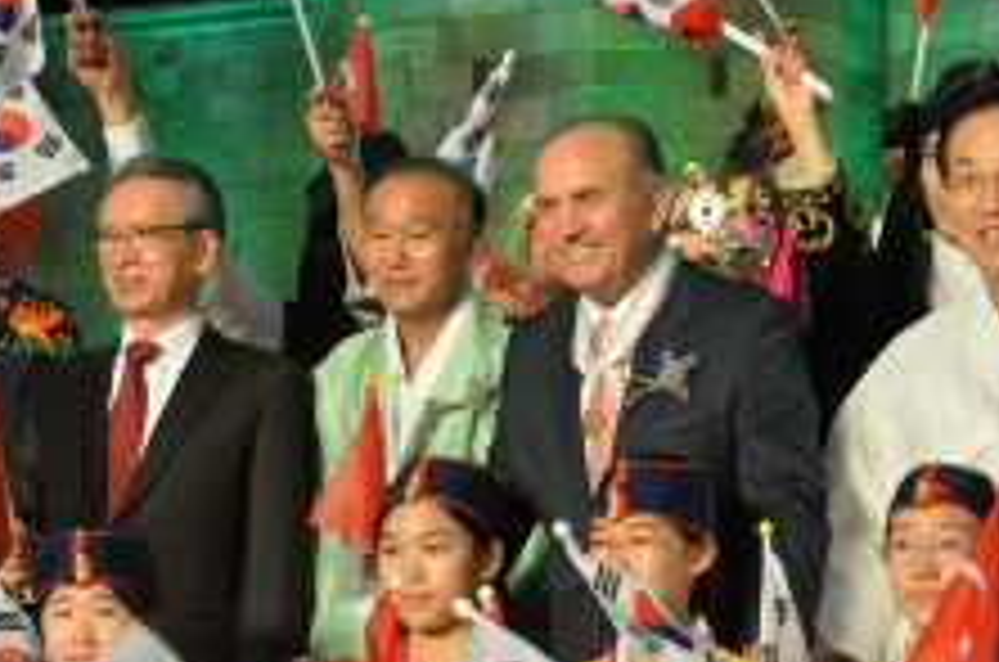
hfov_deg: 13.0
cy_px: 401
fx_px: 4375
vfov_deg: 8.6
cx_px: 806
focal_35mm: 158
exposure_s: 1/200
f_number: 5.6
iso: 1600
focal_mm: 70
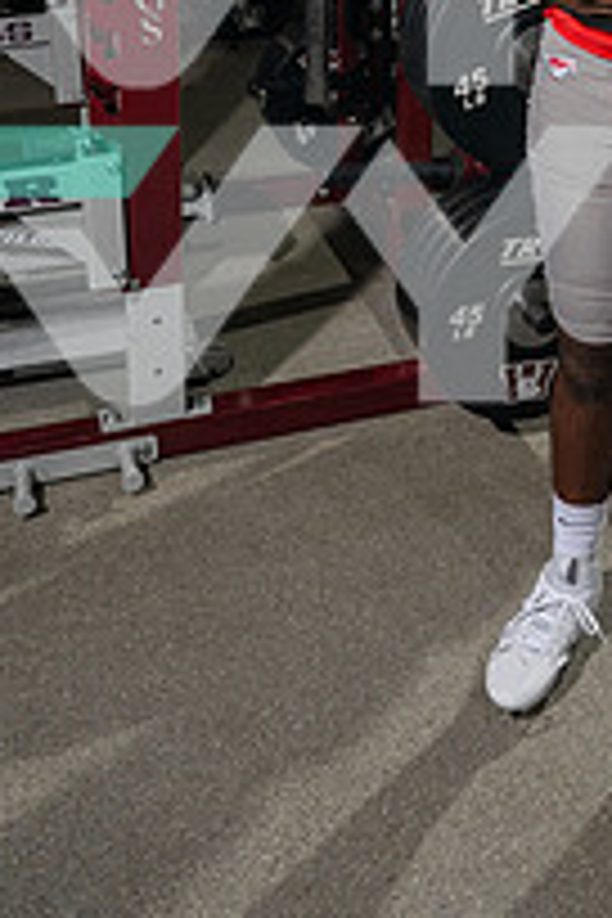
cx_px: 580
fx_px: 1351
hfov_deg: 24.6
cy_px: -50
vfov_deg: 33.5
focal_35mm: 53
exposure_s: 1/250
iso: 320
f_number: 8
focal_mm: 24
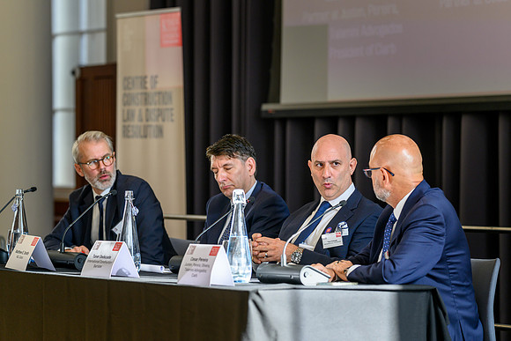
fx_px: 1918
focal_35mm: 135
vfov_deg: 10.2
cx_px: 256
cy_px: 170
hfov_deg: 15.2
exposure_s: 1/250
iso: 500
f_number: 3.2
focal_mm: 135
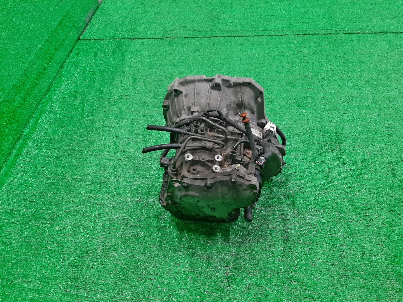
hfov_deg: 67.3
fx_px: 303
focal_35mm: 26
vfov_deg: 53.1
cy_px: 151
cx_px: 202
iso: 111
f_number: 1.7
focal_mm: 3.93
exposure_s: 1/50
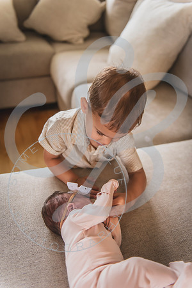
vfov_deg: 54.4
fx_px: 280
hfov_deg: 37.9
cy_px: 144
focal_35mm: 35
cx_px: 96
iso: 1600
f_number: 2.8
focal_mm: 35
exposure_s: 1/250
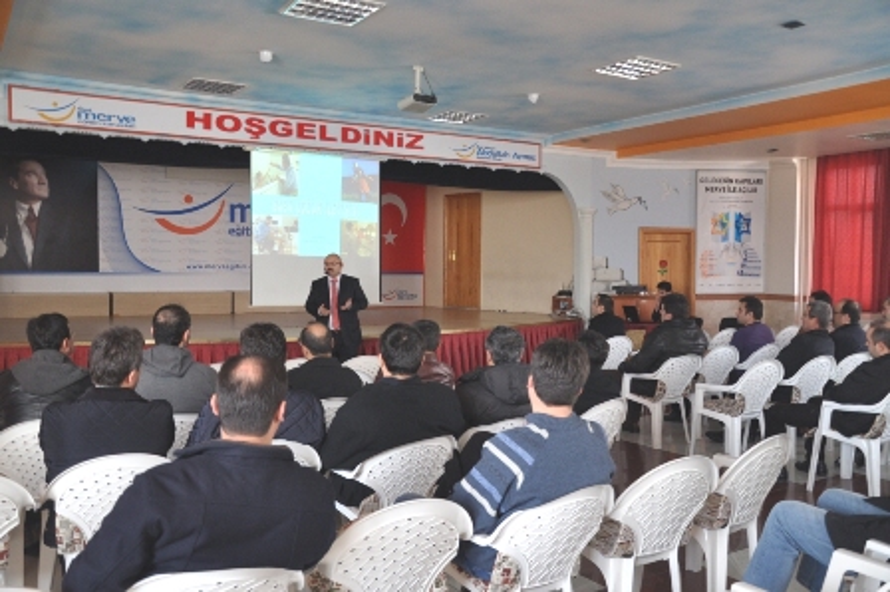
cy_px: 296
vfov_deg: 39.9
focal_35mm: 33
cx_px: 445
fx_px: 815
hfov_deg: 57.3
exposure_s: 1/50
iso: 640
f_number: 3.8
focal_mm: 22
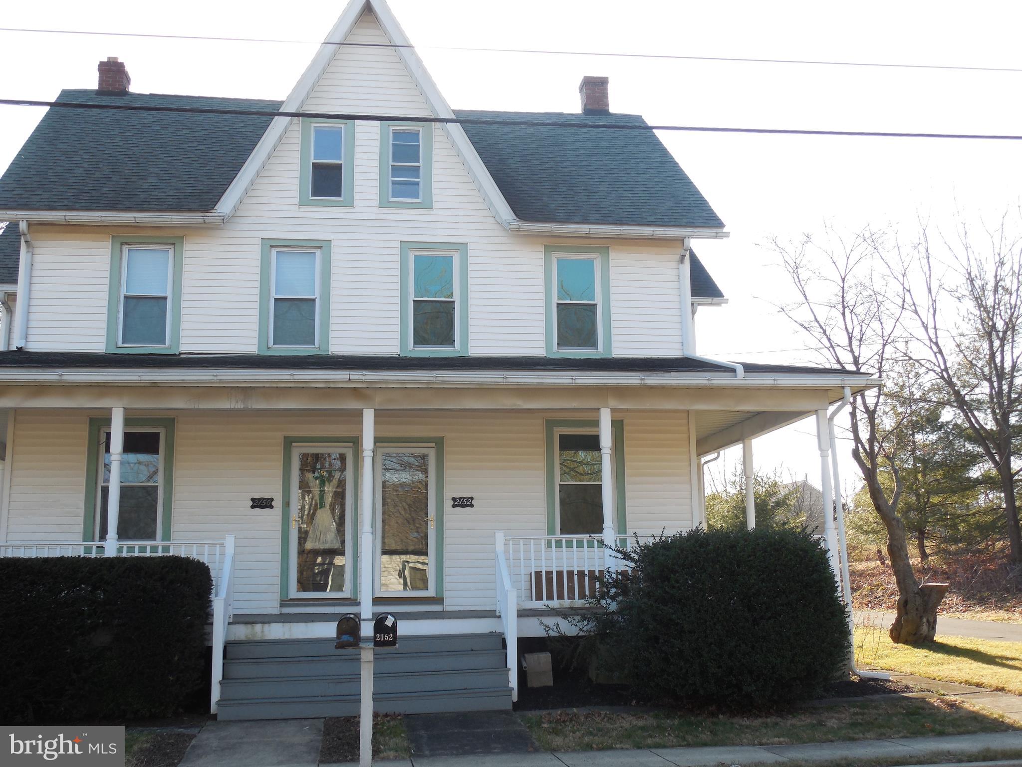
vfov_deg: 36.8
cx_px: 511
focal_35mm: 39
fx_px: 1151
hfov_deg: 47.9
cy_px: 384
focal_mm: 7
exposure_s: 1/250
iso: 125
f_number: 3.8
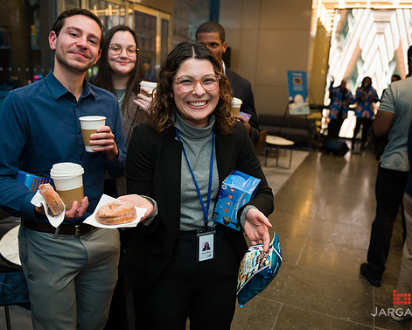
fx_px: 366
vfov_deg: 48.5
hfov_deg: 58.8
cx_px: 201
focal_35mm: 30
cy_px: 166
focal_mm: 26
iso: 400
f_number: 3.2
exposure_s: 1/200
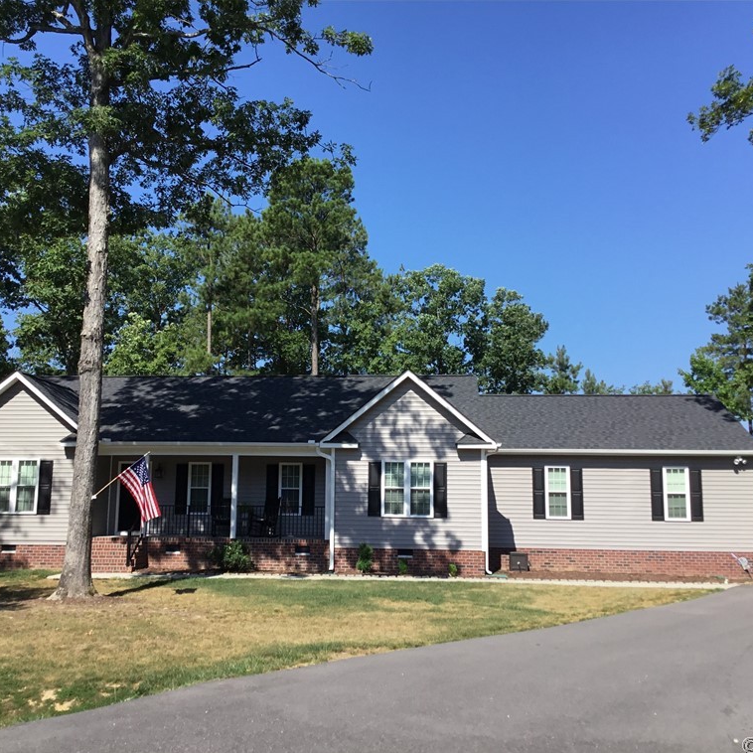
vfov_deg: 44.9
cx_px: 347
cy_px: 380
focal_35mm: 37
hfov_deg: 44.9
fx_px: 911
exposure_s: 1/1072
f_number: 2.4
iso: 25
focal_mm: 3.3
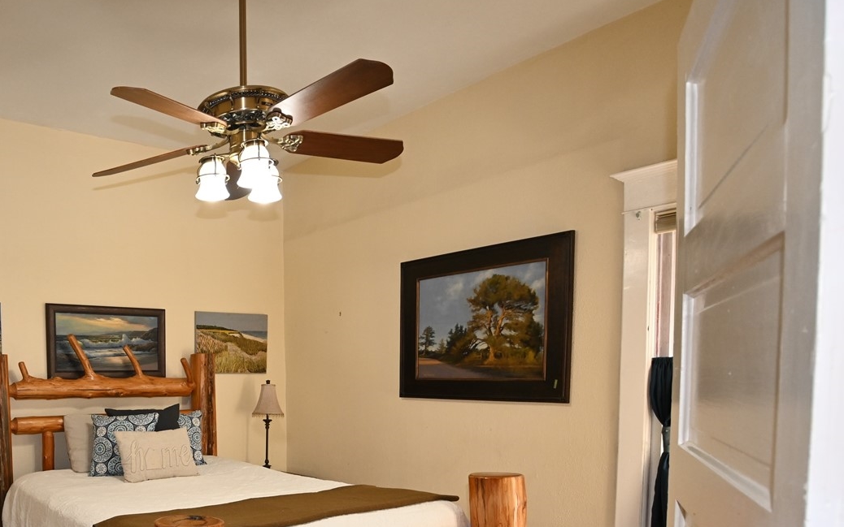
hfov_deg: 65.9
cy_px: 436
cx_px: 168
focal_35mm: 25
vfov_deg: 46.2
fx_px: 575
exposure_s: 1/60
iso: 800
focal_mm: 10
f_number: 4
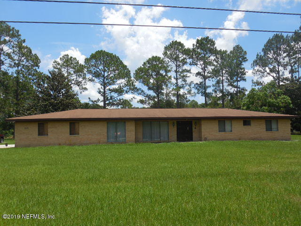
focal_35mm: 26
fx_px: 226
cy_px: 113
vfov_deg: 53.1
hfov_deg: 67.3
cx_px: 150
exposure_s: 1/1250
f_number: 3.5
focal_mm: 4.6
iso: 125
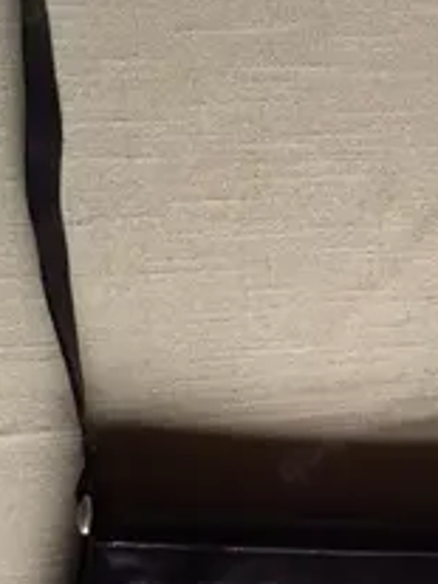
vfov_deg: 33.8
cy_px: 423
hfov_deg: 25.8
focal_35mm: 56
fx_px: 946
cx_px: 328
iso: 80
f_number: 2.2
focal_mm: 4.15
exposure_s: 1/33
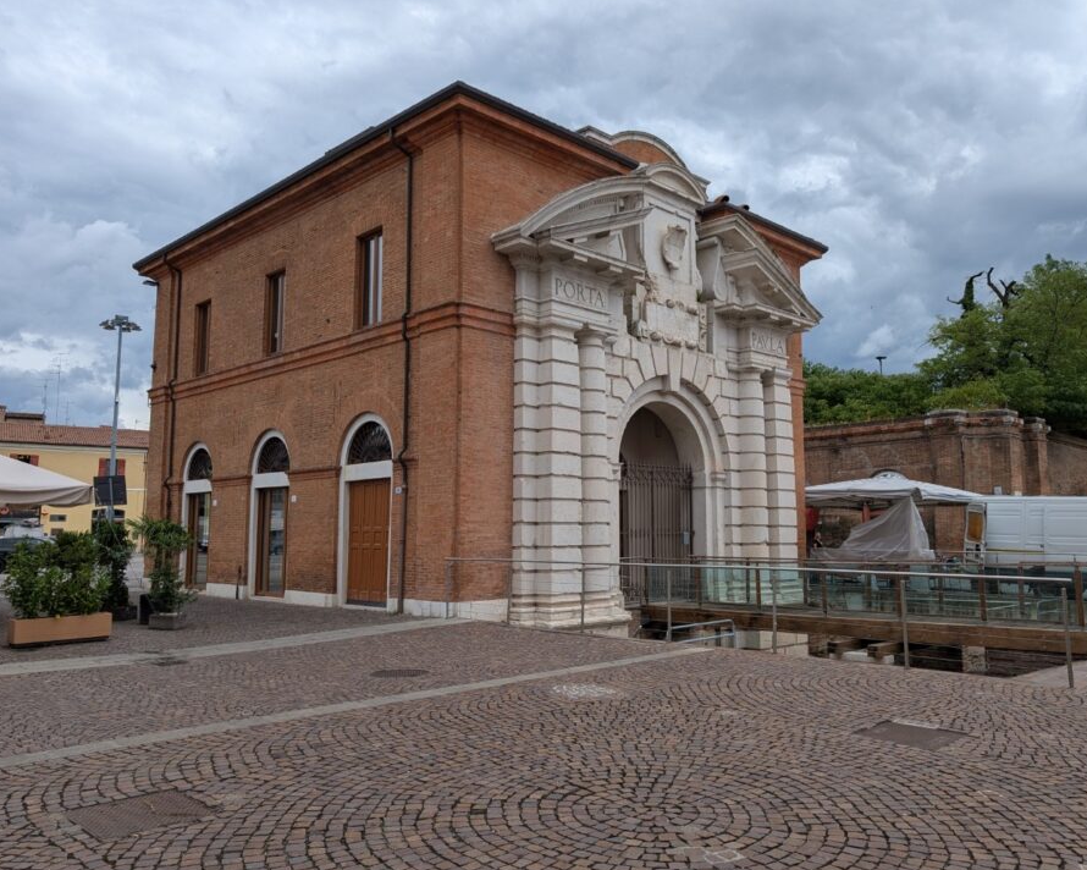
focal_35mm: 27
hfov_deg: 64.0
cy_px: 428
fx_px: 869
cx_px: 578
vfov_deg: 53.2
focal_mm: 6.9
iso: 19
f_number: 1.68
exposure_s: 1/1541
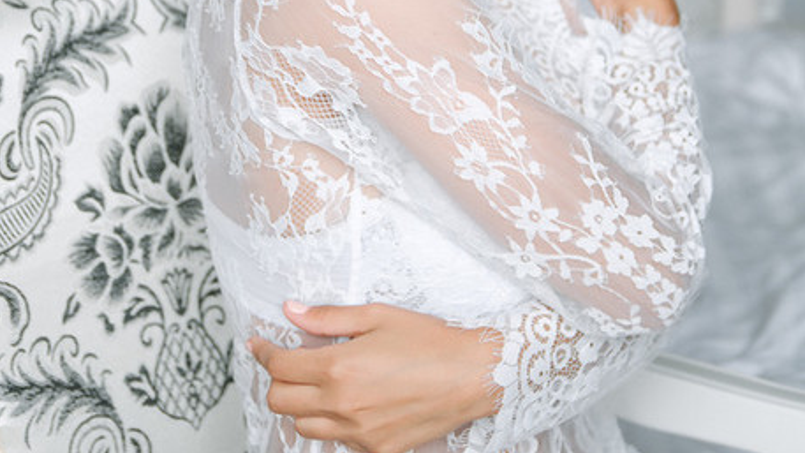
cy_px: -19
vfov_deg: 12.6
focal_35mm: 95
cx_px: 402
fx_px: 2028
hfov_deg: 22.5
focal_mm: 40
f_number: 2.8
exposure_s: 1/60
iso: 250
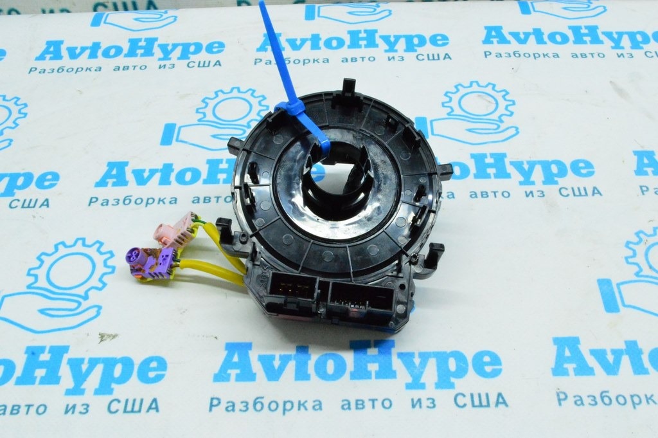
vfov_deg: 31.8
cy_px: 219
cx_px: 329
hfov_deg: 46.4
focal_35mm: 42
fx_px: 767
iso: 6400
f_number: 29
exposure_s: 1/25
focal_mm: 28
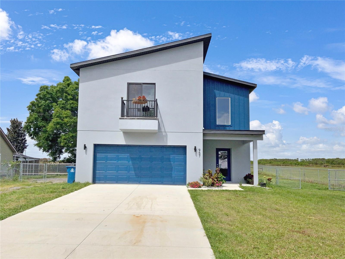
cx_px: 172
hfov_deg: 61.7
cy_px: 130
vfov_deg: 48.2
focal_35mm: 29
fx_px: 289
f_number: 1.8
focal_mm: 3
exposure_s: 1/3125
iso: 16
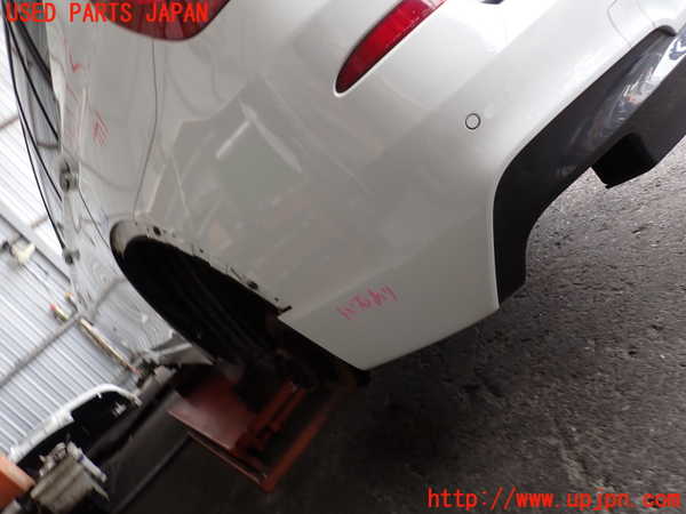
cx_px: 343
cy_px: 257
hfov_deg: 69.4
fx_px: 495
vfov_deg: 54.9
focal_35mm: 25
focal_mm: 4.5
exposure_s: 1/60
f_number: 2.8
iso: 100
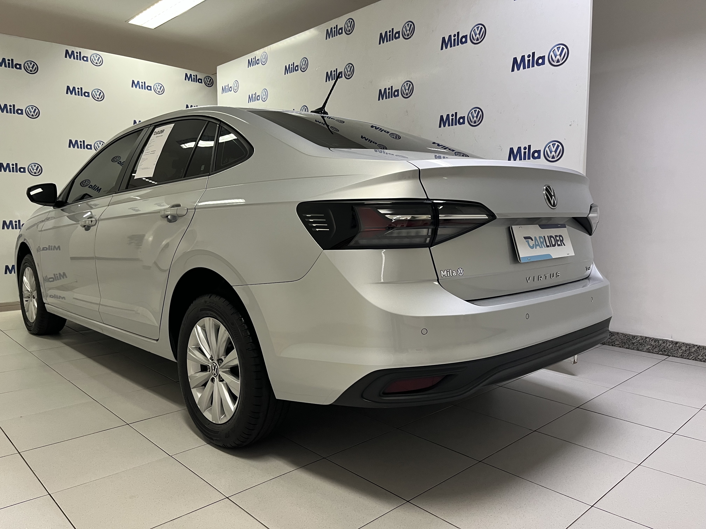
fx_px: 530
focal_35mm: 26
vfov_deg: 53.1
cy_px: 264
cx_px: 353
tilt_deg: -5.6
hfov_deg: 67.3
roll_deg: -0.4
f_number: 1.6
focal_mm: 5.1
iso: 100
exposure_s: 1/60
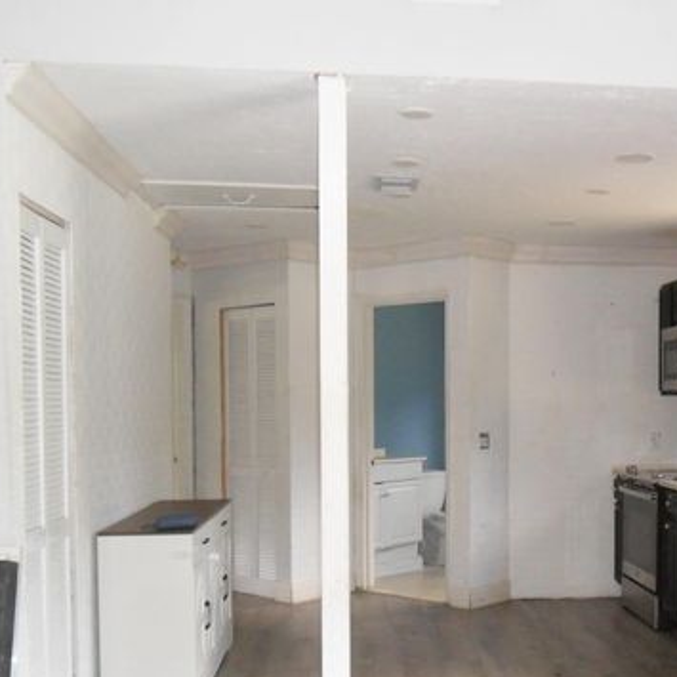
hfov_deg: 38.4
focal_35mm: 43
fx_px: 951
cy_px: 442
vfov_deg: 38.8
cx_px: 488
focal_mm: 4.9
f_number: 3.5
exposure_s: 1/45
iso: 240
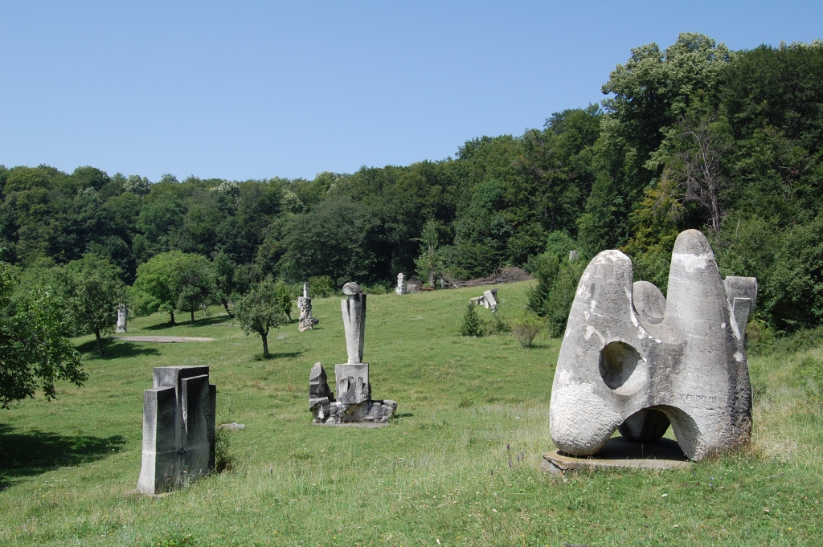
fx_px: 754
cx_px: 412
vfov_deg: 39.9
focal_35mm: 33
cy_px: 274
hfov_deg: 57.3
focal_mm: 22
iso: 200
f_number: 9
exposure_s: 1/320
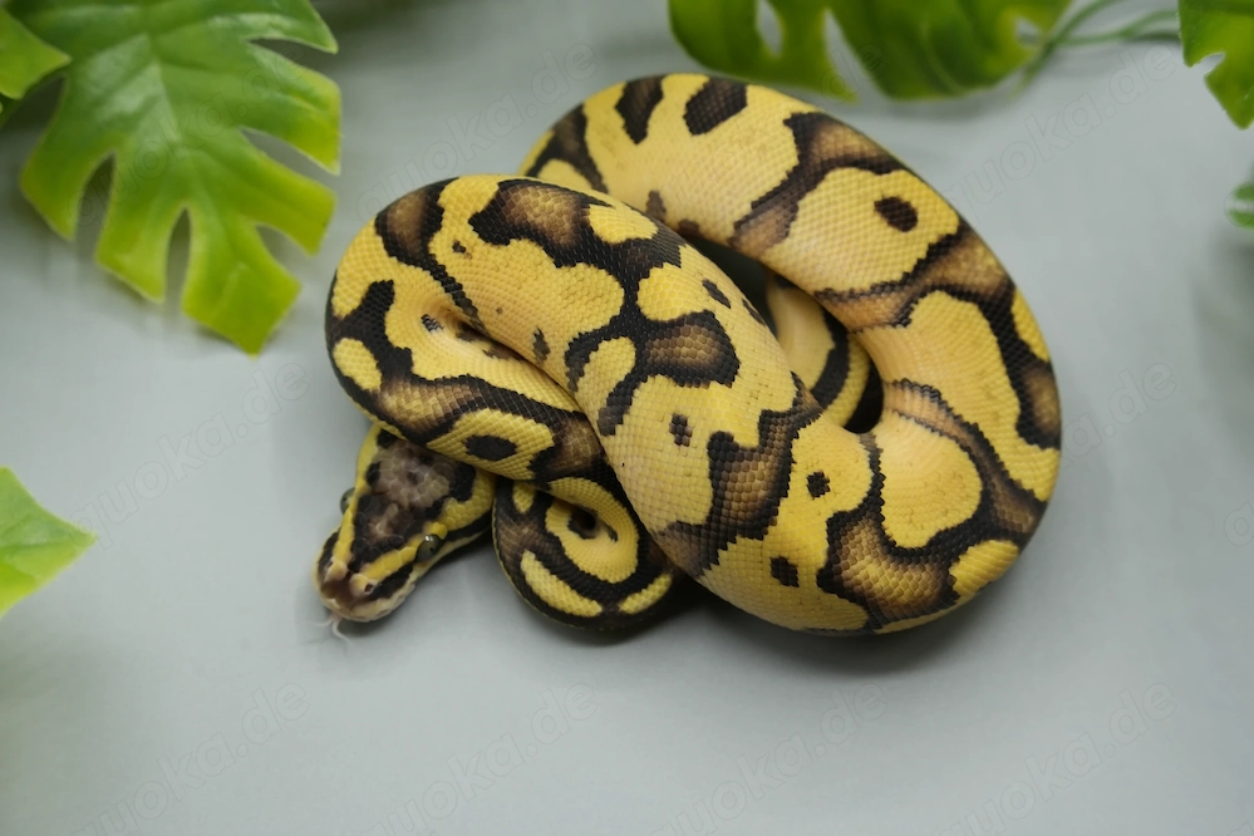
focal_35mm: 110
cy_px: 418
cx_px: 627
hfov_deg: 18.6
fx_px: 3831
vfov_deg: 12.5
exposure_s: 1/161
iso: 800
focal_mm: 110
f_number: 8
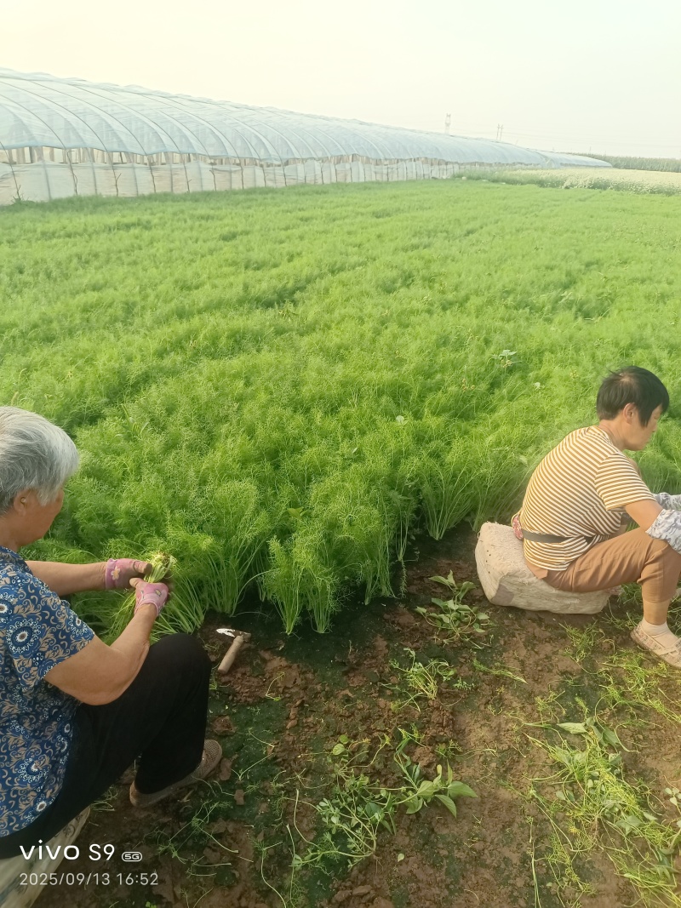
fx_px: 656
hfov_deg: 54.9
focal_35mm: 25
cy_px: 454
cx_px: 340
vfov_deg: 69.4
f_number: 1.79
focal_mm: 4.71
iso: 100
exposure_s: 1/319
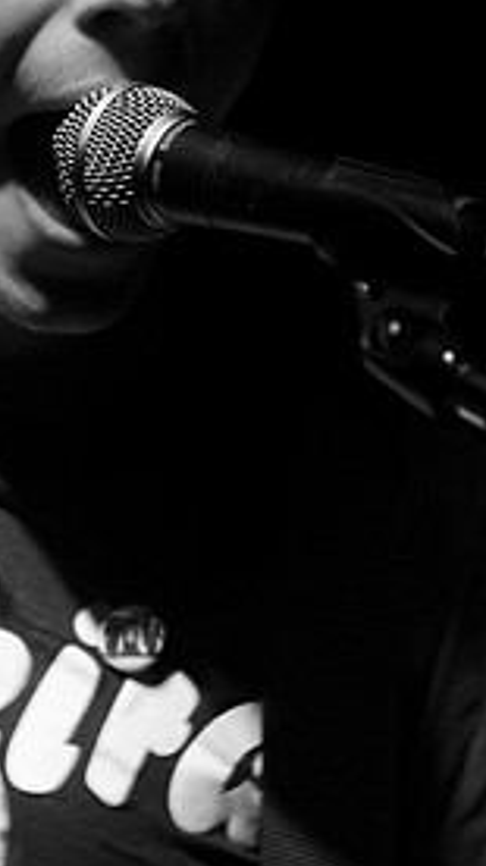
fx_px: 4106
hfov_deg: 6.8
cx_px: 105
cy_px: 282
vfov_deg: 12.0
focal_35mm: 179
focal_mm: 70
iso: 800
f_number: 3.2
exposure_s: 1/25
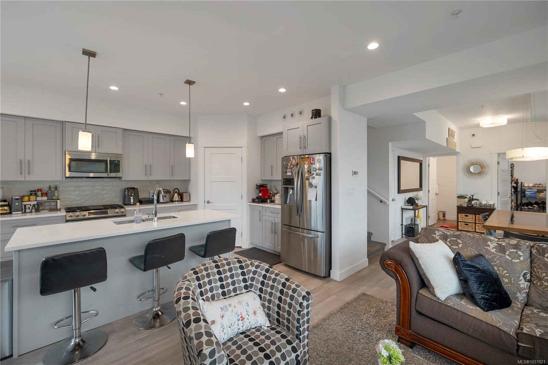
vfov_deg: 77.3
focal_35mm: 15
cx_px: 274
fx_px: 228
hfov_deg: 100.4
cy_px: 182
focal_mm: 15
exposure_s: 1/20
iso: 320
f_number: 5.6
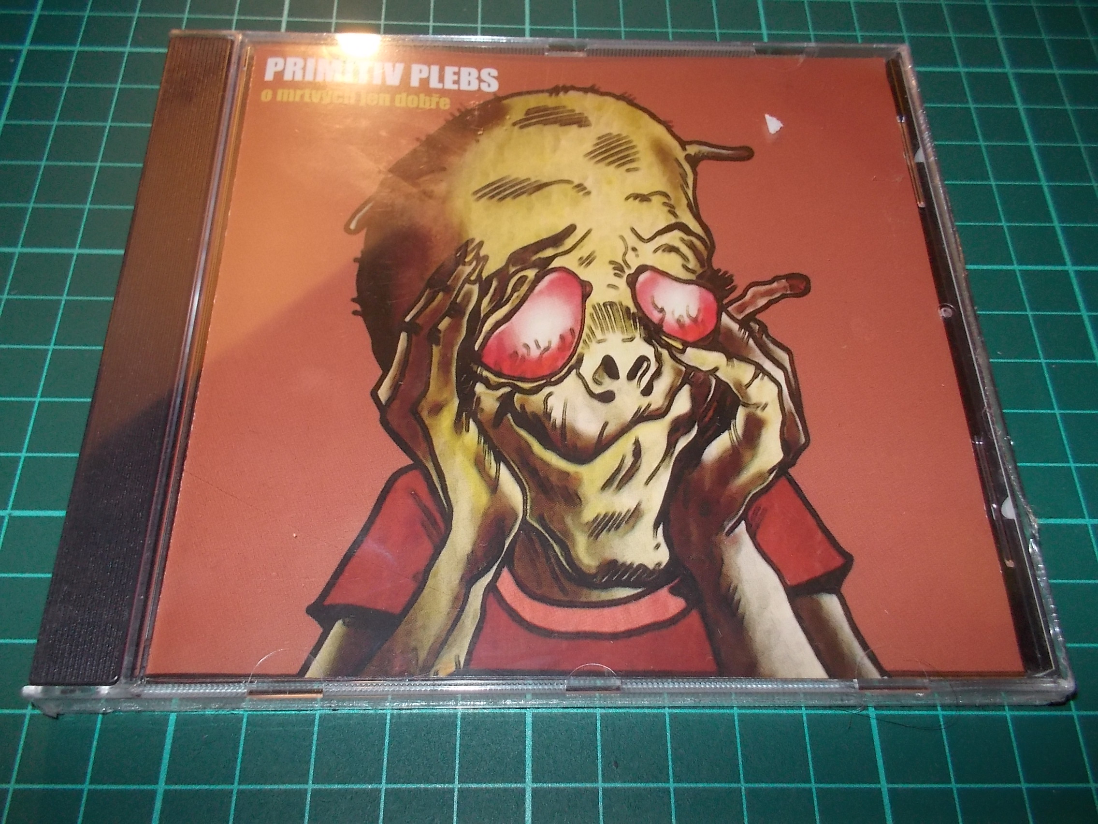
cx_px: 549
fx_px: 920
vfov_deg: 48.2
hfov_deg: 61.7
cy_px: 412
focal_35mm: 29
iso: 200
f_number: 3.3
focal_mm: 4.1
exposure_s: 1/30
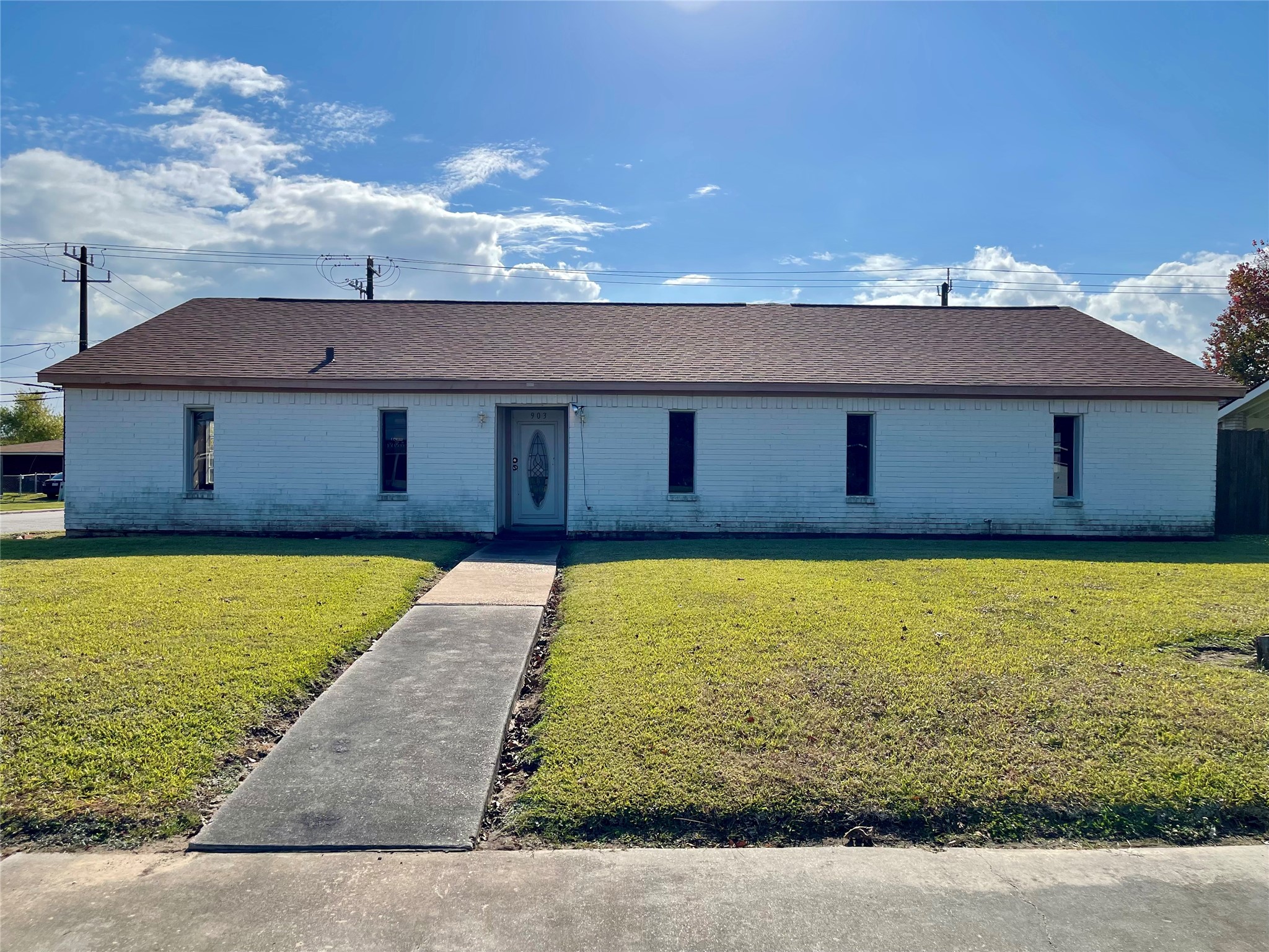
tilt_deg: -0.2
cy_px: 476
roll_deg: -0.7
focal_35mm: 25
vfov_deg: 54.9
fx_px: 916
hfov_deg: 69.4
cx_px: 634
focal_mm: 5.1
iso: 32
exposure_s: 1/9174
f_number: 1.6
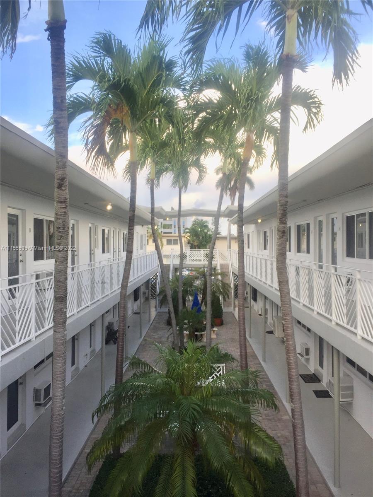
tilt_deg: -2.5
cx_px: 186
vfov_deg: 61.7
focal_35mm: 29
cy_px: 248
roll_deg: +0.7
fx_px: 417
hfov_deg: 48.2
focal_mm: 4.15
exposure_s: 1/120
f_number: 2.2
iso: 32
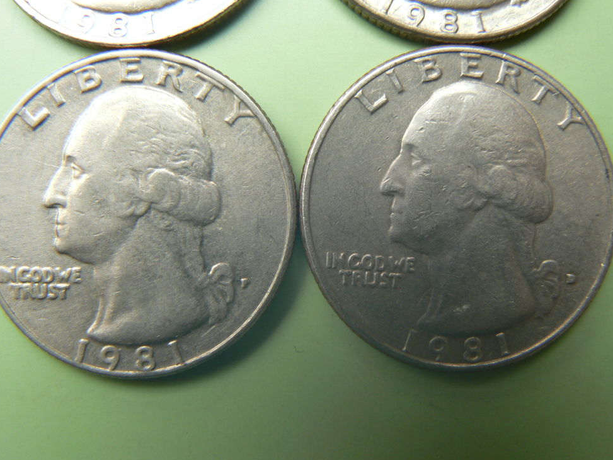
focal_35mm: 37
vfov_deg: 38.7
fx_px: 655
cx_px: 306
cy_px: 235
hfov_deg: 50.1
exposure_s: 1/30
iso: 80
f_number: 2.8
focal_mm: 6
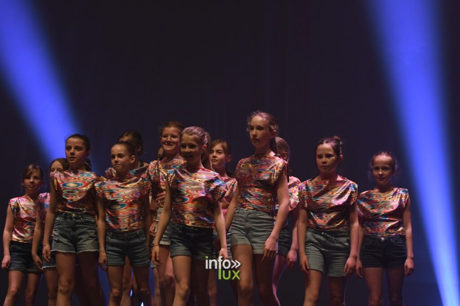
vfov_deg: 13.0
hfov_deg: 19.5
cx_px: 230
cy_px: 153
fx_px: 1341
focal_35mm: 105
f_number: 2.8
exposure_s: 1/100
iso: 1000
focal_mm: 70
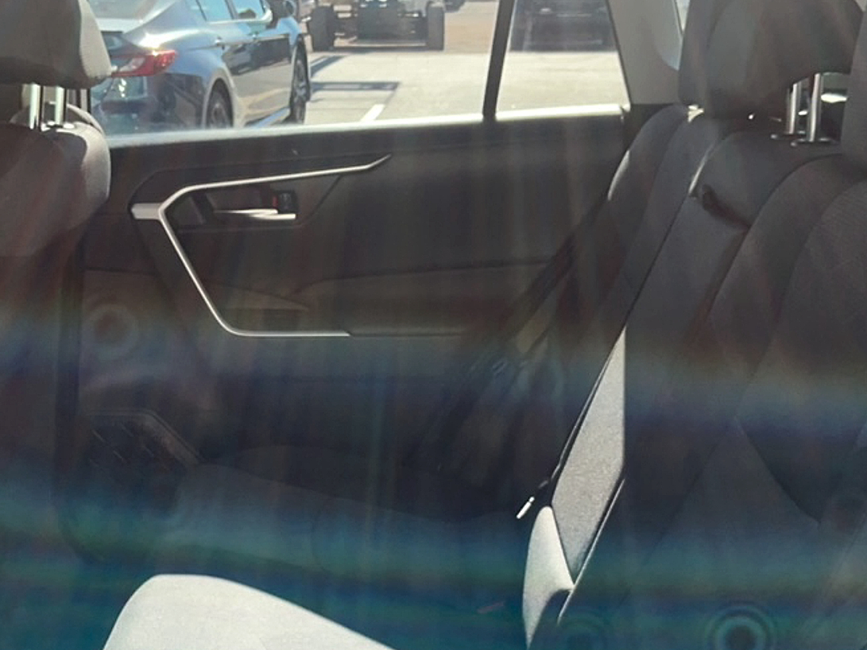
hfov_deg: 42.9
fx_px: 1102
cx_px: 386
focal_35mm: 44
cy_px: 468
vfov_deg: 32.4
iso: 25
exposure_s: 1/241
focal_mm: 3
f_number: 1.8
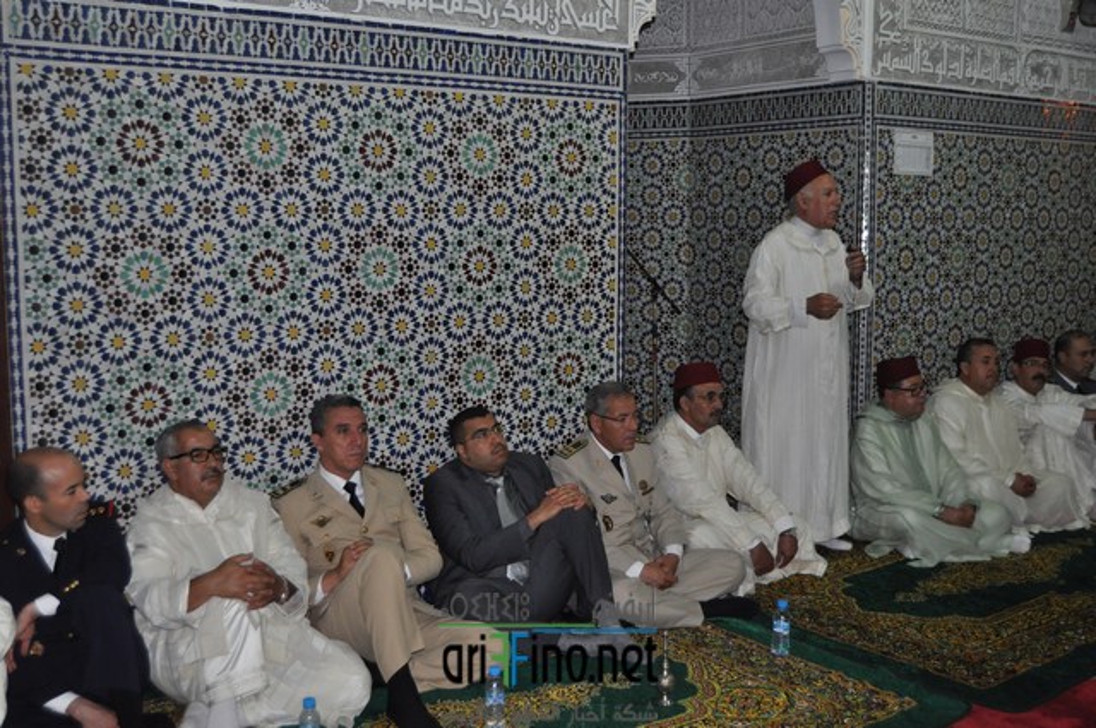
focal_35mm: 39
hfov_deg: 49.6
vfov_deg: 34.1
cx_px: 548
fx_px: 1186
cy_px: 364
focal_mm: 26
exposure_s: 1/60
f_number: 4
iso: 800
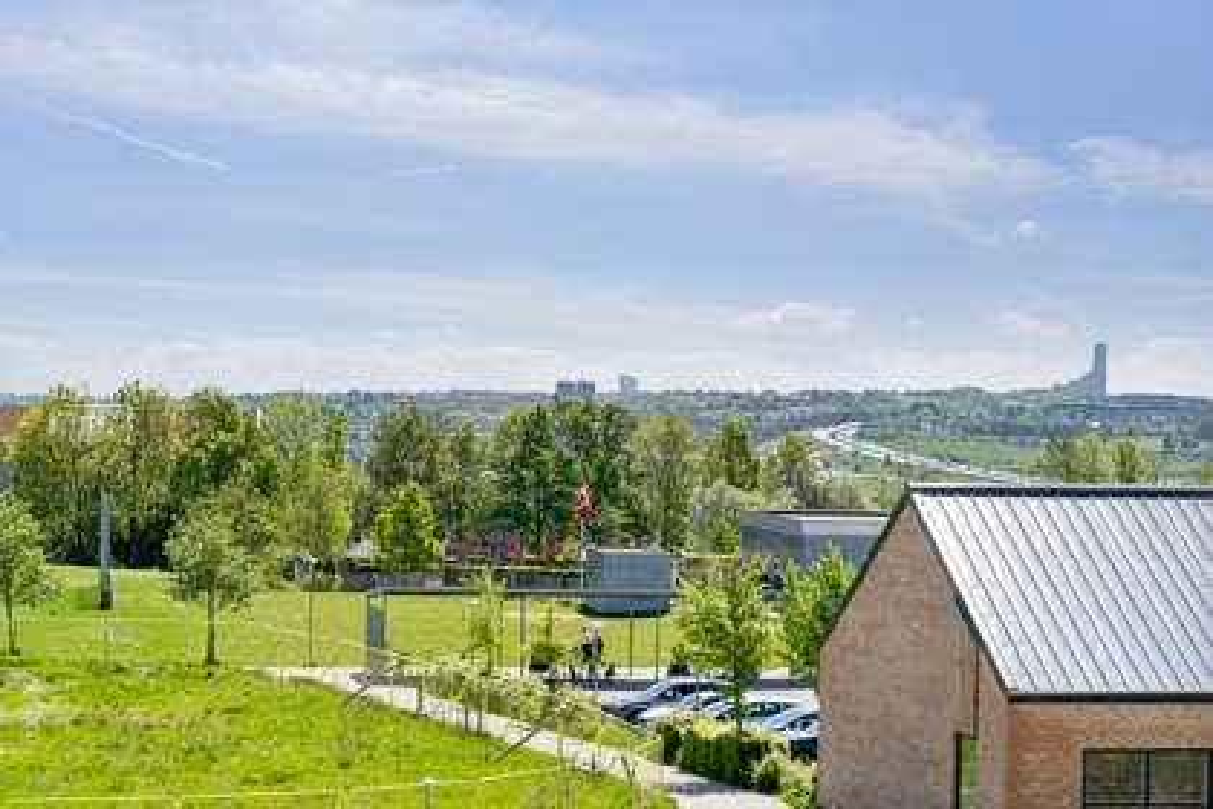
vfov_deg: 13.2
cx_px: 606
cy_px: 404
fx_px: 3487
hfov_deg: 19.7
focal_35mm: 104
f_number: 5.6
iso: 200
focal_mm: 69
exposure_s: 1/1000
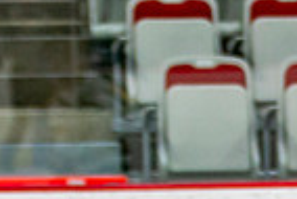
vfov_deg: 1.6
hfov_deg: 2.4
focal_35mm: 855
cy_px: 403
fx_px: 7061
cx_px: 554
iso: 800
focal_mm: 115
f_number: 2.8
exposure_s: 1/640
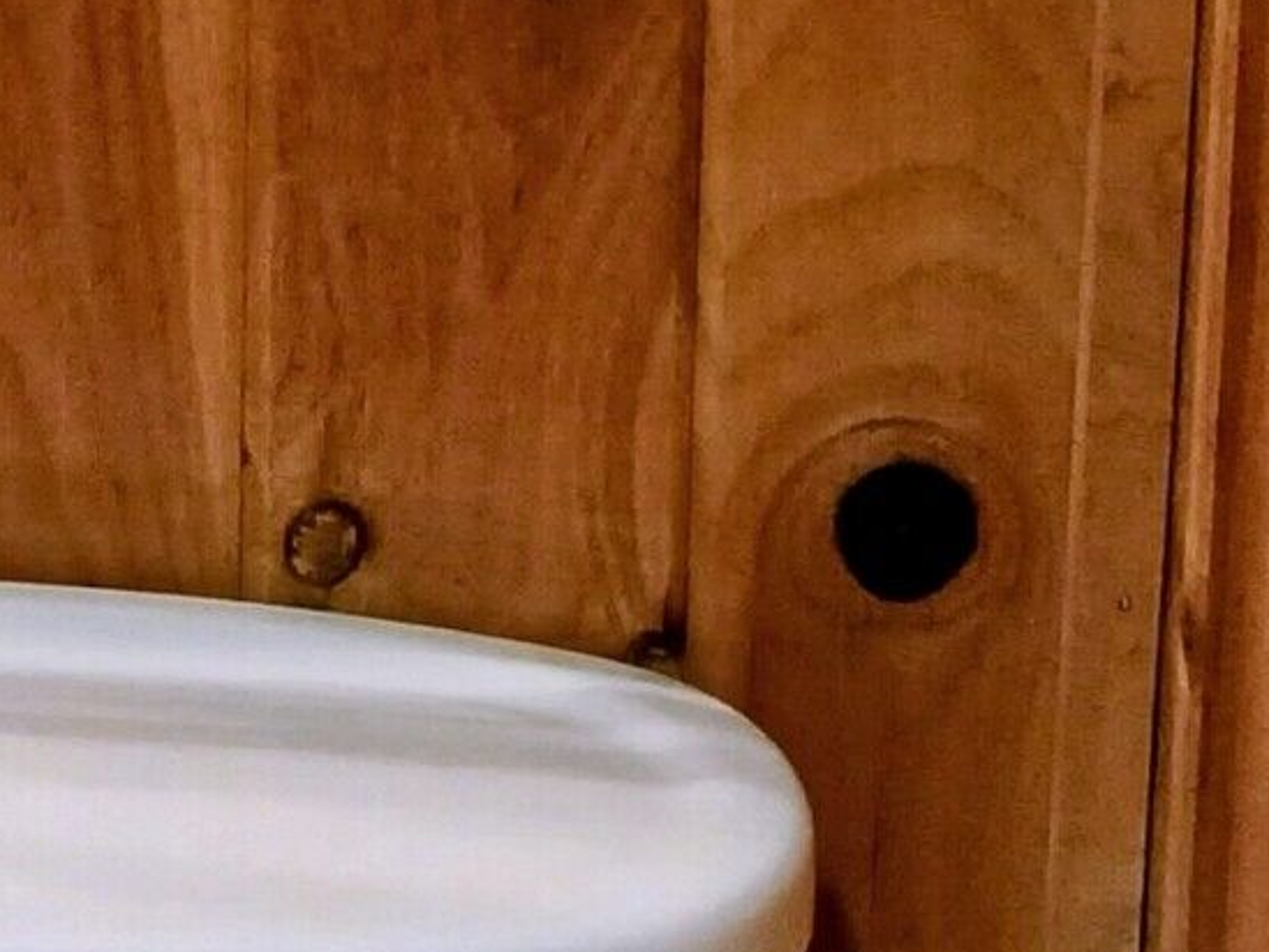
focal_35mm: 151
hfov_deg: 12.0
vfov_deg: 9.6
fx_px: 5537
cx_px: -1075
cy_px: -418
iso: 250
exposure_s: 1/24
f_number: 1.8
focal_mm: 4
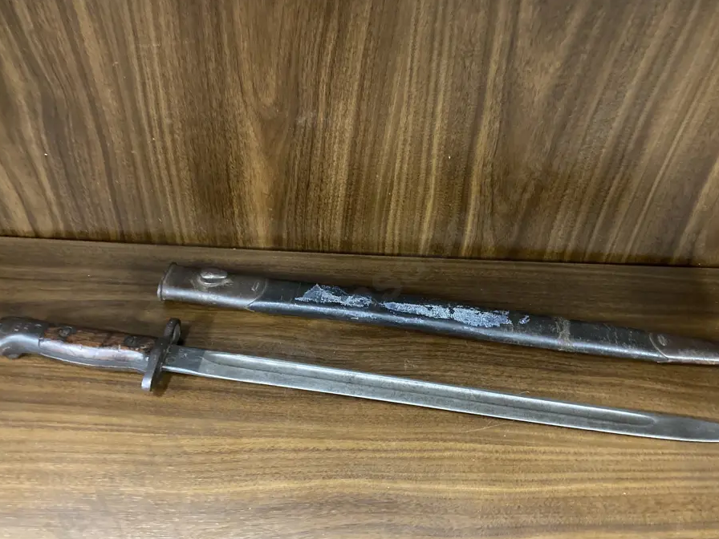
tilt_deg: -47.0
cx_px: 378
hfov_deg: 56.8
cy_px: 291
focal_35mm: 32
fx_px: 665
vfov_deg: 44.1
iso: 640
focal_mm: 3.99
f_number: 1.8
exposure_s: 1/25
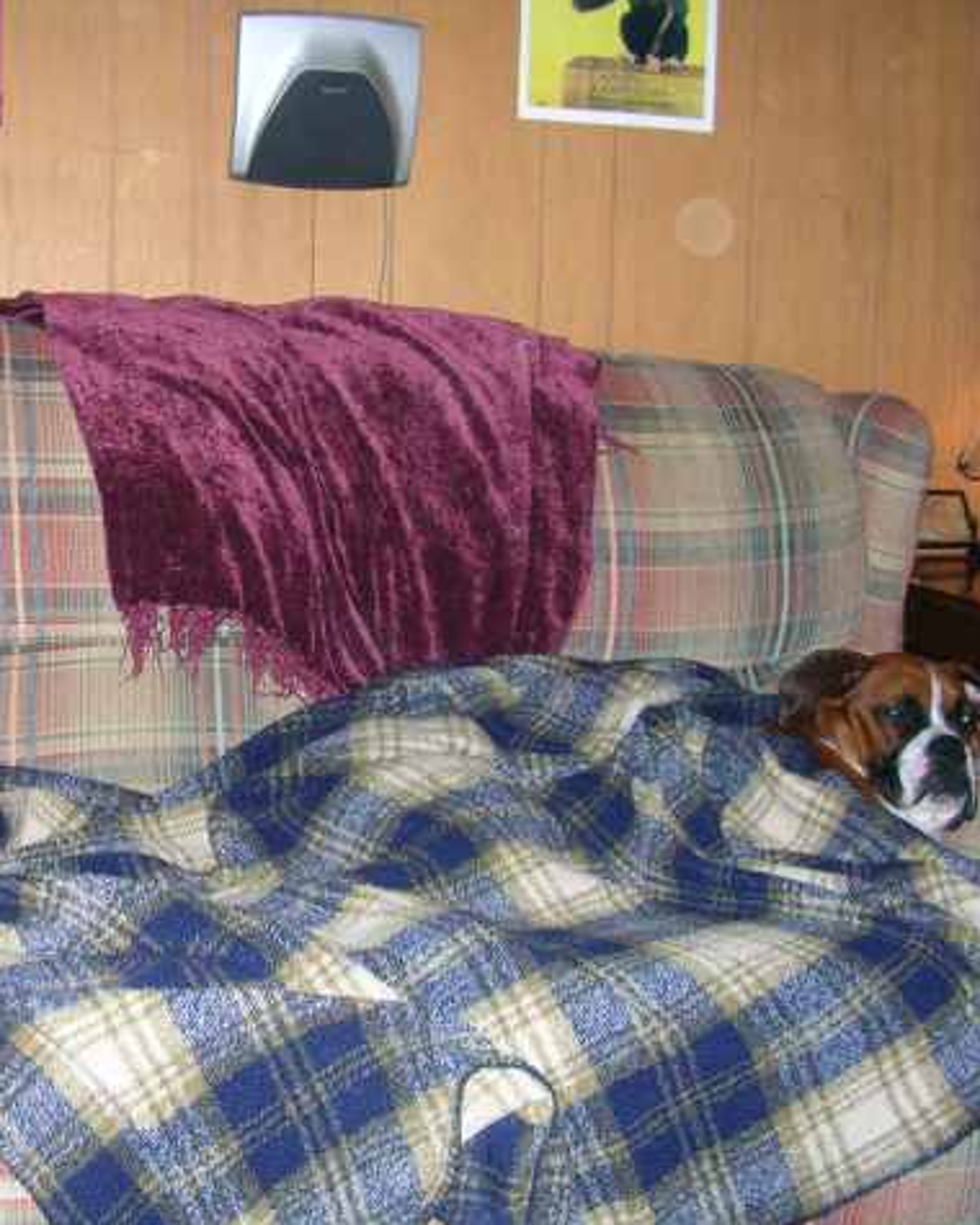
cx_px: 325
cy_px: 611
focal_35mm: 50
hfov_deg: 30.0
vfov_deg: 37.3
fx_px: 1813
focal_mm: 5.8
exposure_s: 1/60.1
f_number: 2.8
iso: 133
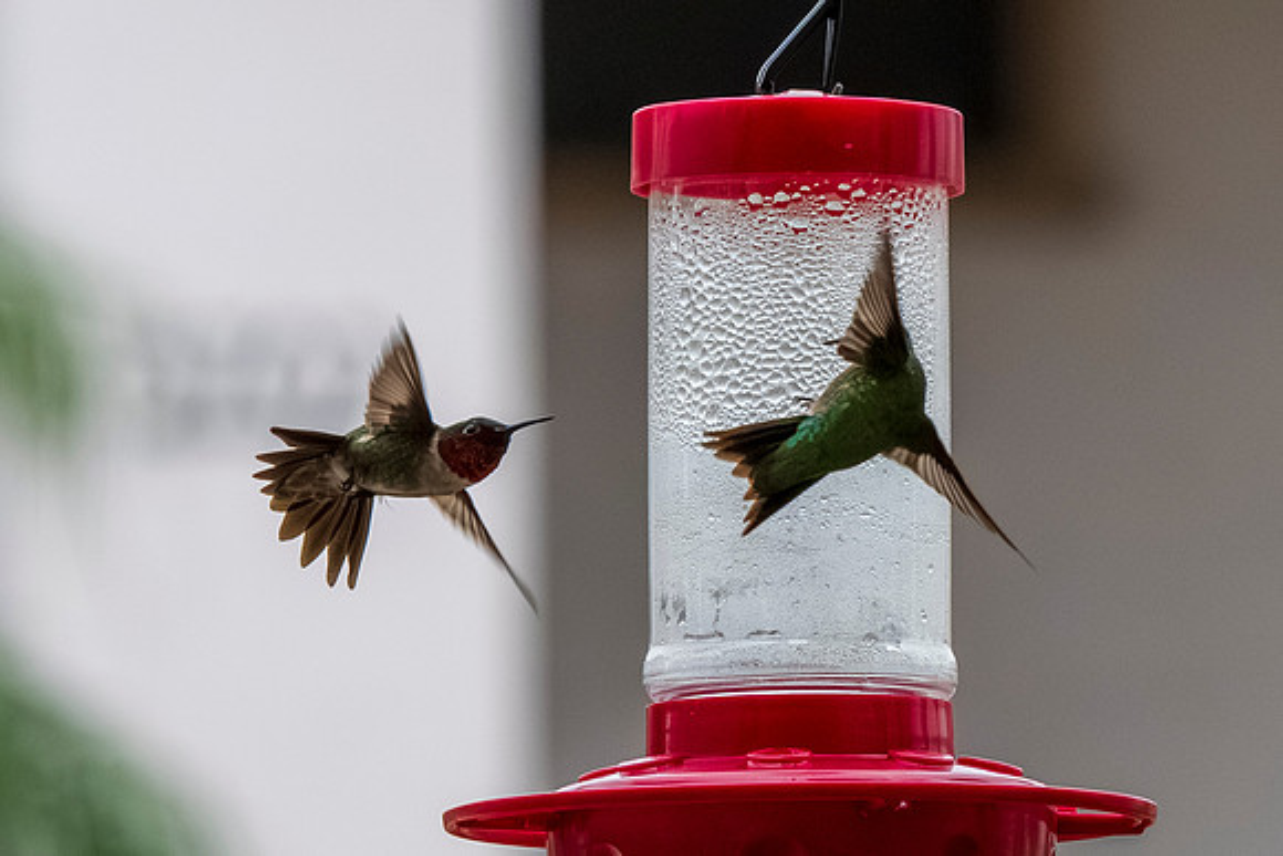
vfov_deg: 1.9
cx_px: 851
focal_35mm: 742
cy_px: 817
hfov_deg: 2.8
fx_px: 26457
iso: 4500
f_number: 10
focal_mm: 220
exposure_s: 1/2500
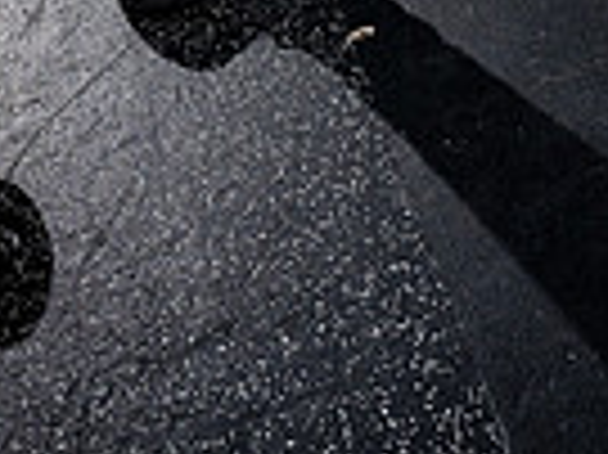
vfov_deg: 14.5
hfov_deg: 24.1
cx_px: 464
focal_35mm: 80
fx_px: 1404
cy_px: -512
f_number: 8
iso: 640
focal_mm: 25
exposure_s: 1/250
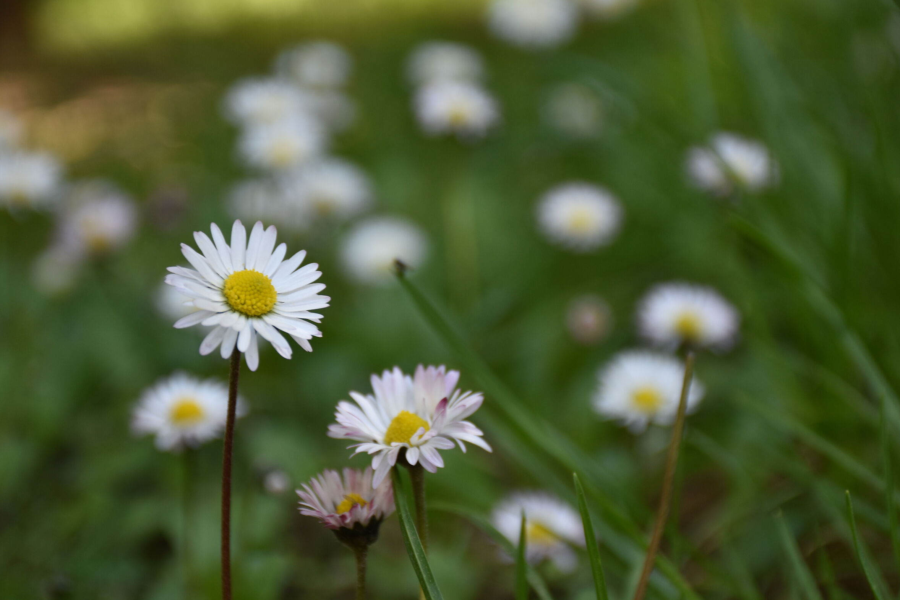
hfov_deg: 19.1
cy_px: 302
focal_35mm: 107
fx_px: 2675
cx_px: 443
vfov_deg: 12.8
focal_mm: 70
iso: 200
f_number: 5.6
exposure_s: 1/100
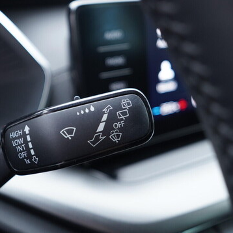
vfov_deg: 36.1
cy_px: 118
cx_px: 74
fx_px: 358
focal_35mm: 47
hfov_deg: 35.6
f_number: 2.8
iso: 400
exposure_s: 1/40
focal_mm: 24
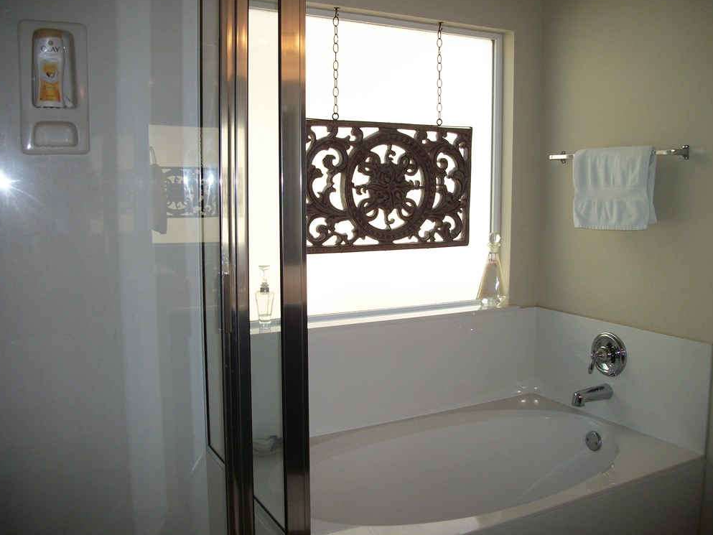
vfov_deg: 43.0
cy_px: 265
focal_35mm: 33
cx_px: 356
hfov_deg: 55.3
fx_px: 680
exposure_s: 1/160
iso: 80
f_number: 2.9
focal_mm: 5.7
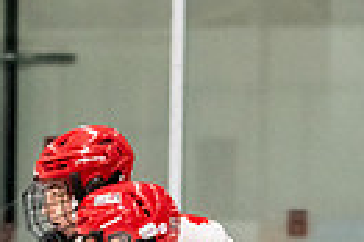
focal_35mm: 550
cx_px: 156
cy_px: 469
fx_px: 5554
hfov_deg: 3.8
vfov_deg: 2.5
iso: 4000
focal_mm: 105
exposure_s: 1/800
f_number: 2.8
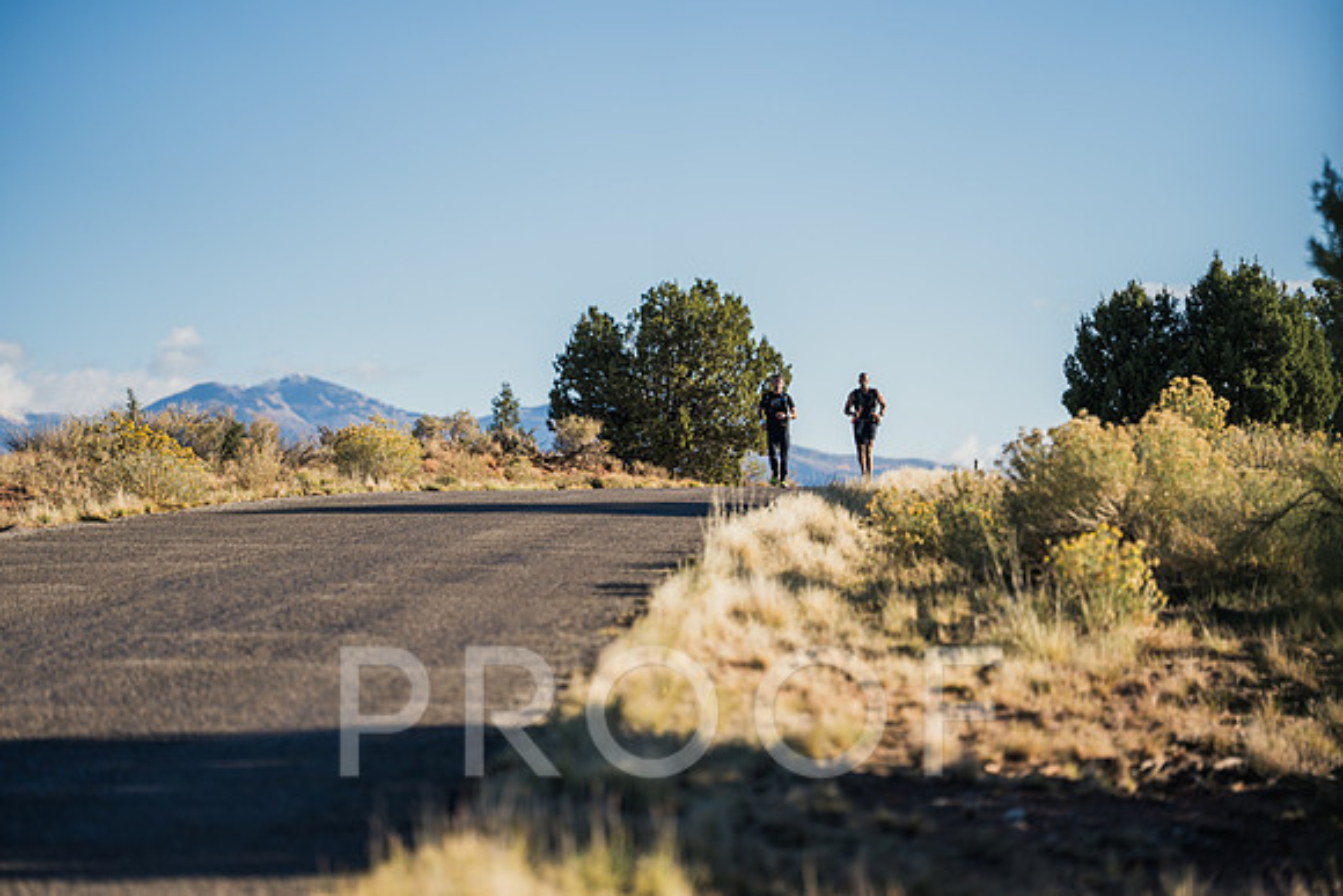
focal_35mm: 131
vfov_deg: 10.5
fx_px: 4881
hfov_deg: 15.7
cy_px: 448
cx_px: 672
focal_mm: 128
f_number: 2
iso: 100
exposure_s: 1/3200
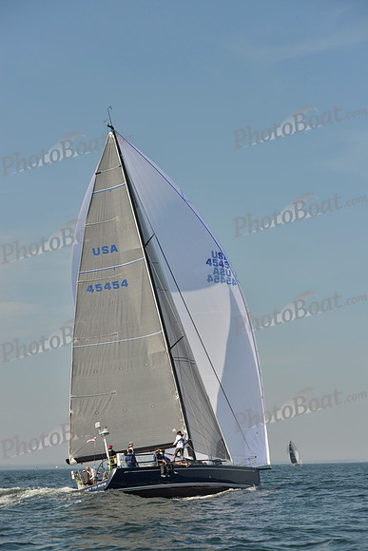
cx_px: 184
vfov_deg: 28.8
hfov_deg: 19.5
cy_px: 276
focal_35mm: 70
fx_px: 1073
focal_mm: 70
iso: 200
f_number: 7.1
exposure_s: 1/1600
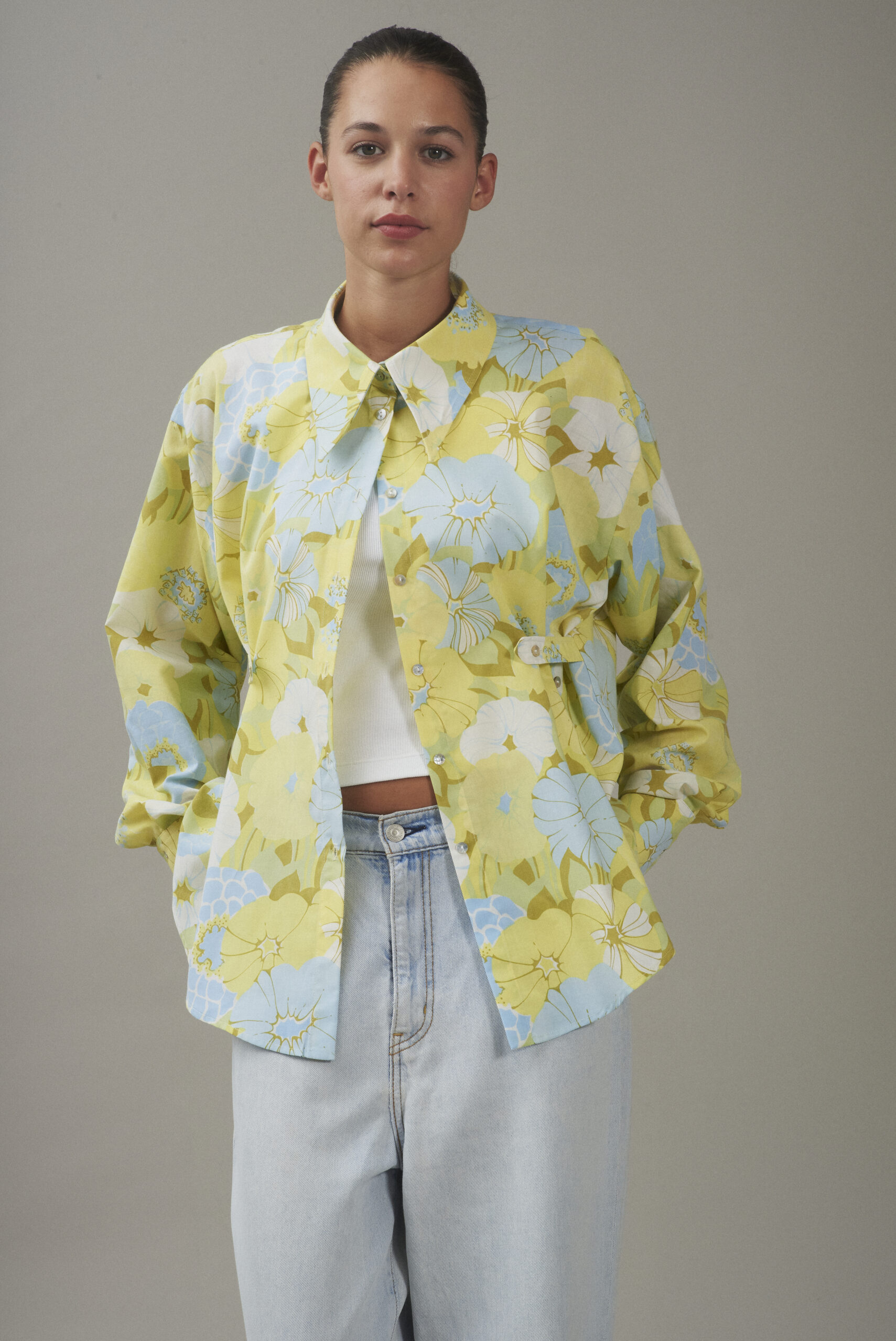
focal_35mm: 105
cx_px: 448
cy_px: 670
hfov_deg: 13.1
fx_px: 3916
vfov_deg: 19.4
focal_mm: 105
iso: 200
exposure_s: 1/160
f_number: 13
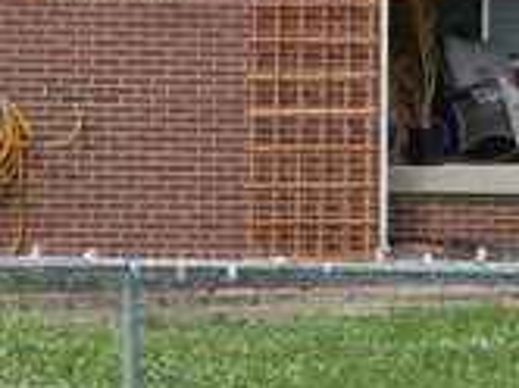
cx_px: 475
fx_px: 2306
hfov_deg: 12.7
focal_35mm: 154
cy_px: 89
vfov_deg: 9.6
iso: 125
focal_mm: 9
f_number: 4.5
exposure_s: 1/500
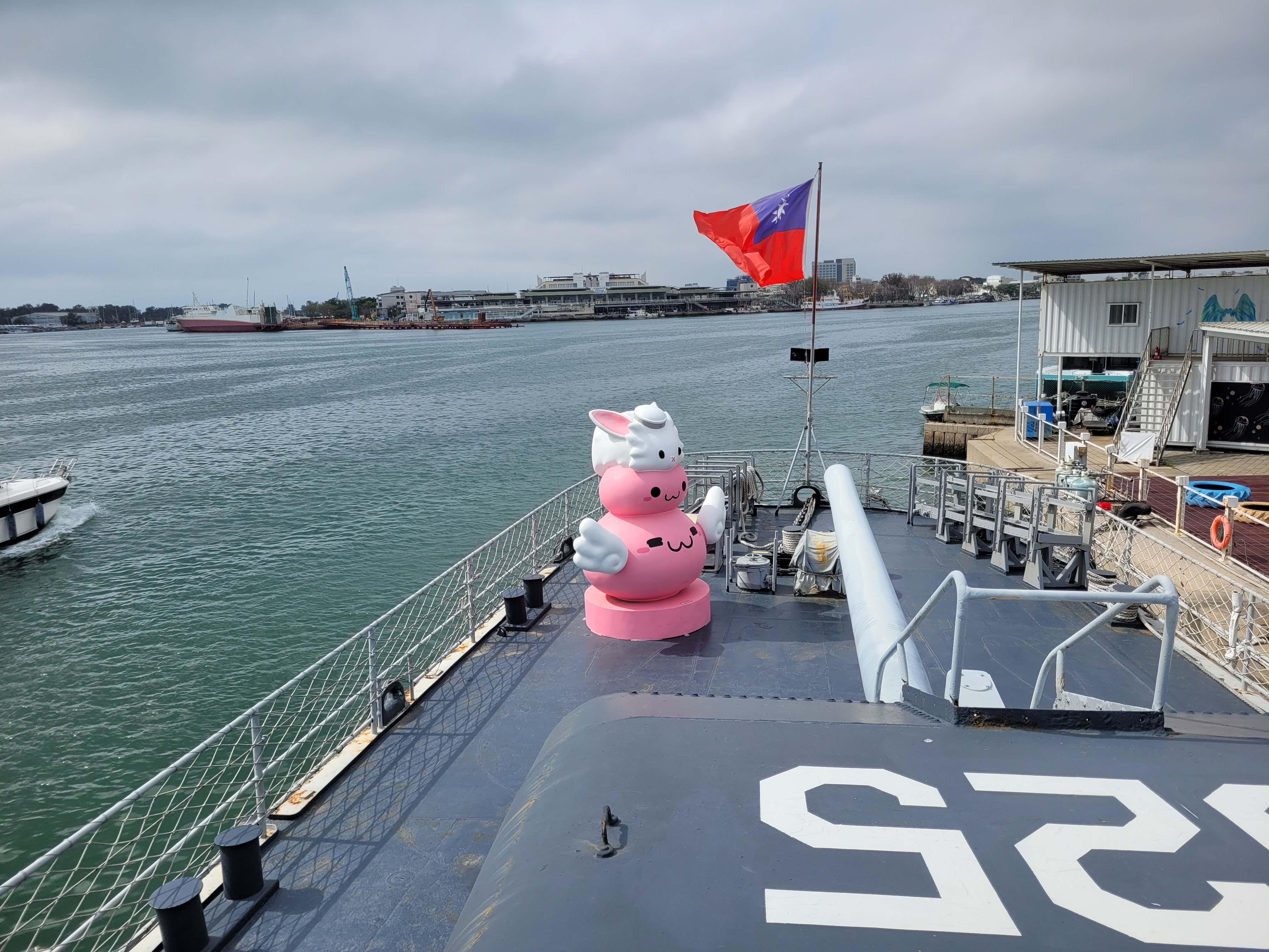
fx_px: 953
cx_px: 634
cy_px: 476
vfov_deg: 53.1
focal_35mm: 26
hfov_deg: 67.3
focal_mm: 5.4
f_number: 1.8
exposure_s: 1/3861
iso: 40
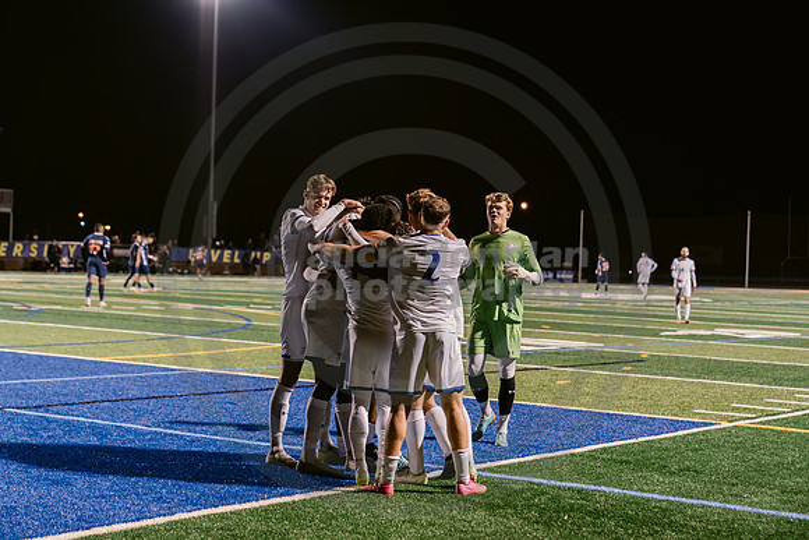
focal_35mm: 70
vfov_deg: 19.5
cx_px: 404
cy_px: 270
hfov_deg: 28.8
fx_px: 1573
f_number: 3.2
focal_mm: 70
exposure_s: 1/250
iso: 2500
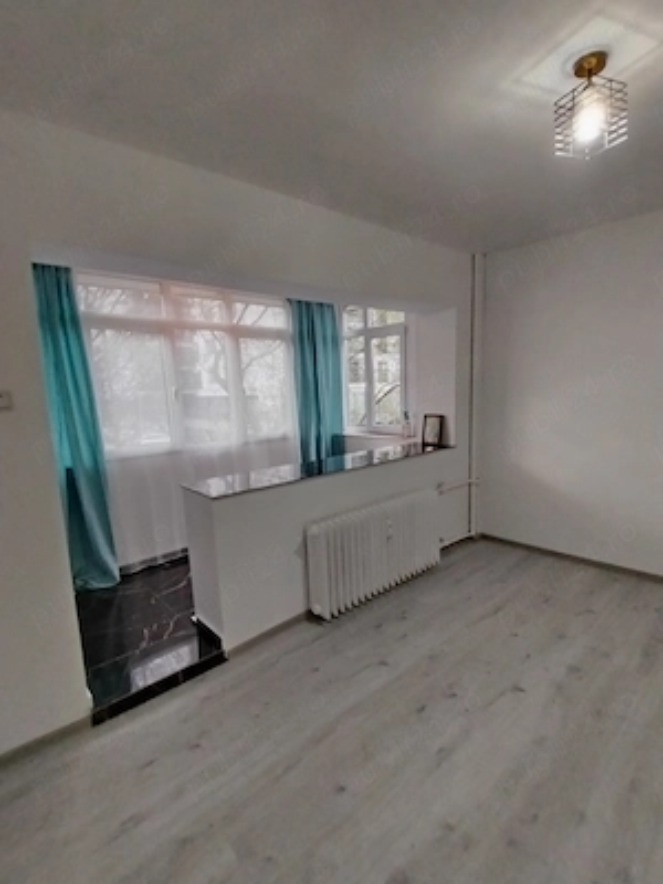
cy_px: 442
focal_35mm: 17
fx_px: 434
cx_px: 332
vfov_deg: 91.0
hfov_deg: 74.7
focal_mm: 1.4
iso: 167
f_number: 2.2
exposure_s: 1/30
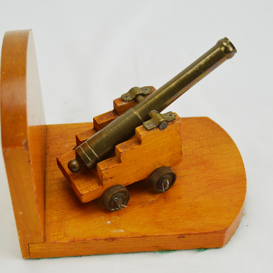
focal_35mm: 112
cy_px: 137
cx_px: 125
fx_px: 999
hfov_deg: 15.6
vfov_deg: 15.6
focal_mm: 58
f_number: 5
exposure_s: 1/250
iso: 560
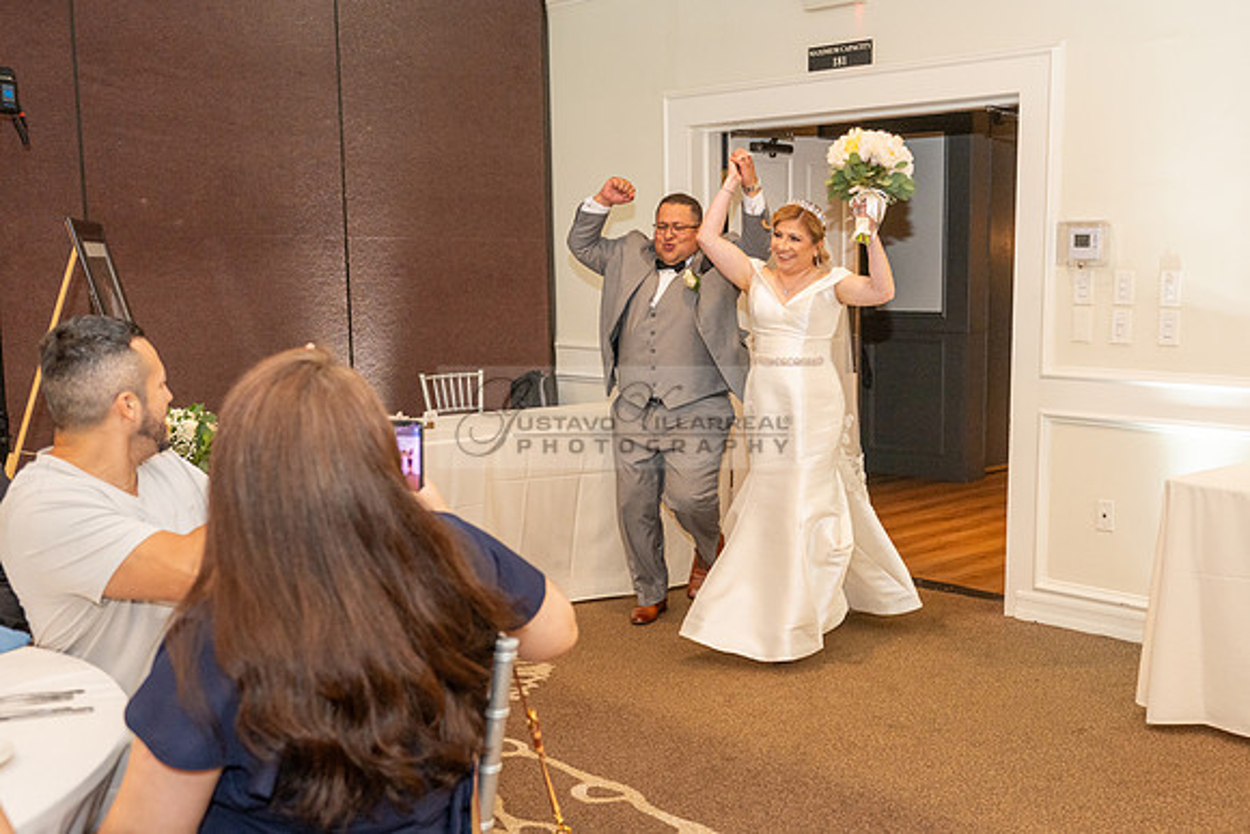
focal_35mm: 42
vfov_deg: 32.2
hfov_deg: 46.5
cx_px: 767
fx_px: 1443
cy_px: 457
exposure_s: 1/125
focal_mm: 32
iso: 800
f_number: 3.5
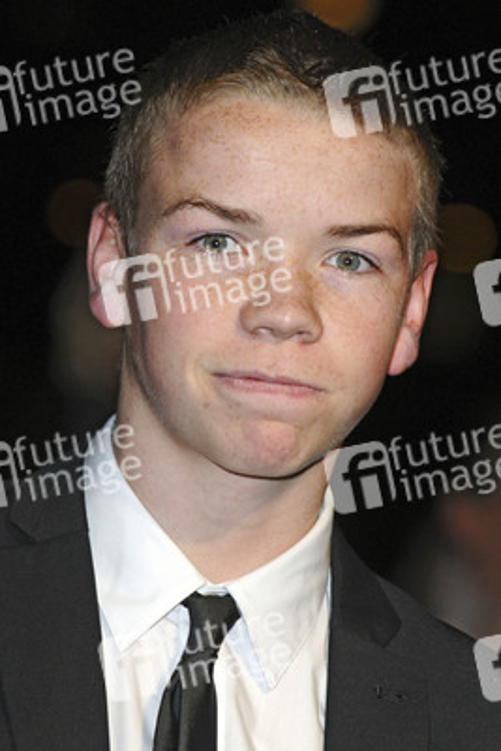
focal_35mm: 232
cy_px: 376
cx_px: 250
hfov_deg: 5.9
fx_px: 4849
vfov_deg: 8.9
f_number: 5
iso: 400
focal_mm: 155
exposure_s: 1/160
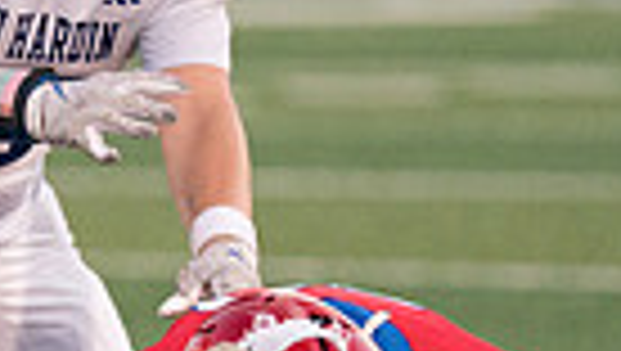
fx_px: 17096
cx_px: -286
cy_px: 431
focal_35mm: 1037
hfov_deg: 2.1
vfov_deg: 1.2
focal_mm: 200
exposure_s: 1/2000
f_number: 2.8
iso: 4000
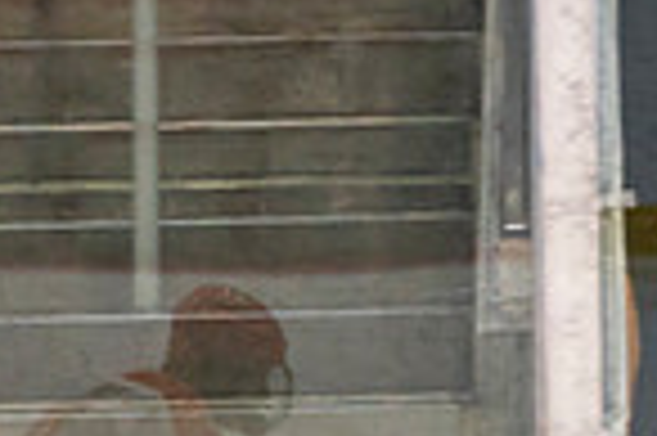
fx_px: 17537
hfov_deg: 2.1
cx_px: -284
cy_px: 1106
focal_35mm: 962
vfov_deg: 1.4
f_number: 2.8
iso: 800
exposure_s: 1/640
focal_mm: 142
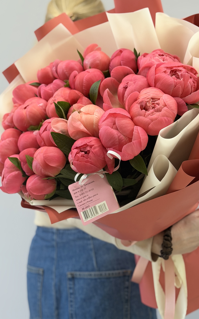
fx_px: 564
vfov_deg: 31.5
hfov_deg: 20.0
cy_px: 157
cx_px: 120
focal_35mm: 65
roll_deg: -2.5
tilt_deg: +0.1
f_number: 1.78
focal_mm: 6.76
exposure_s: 1/121
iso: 80
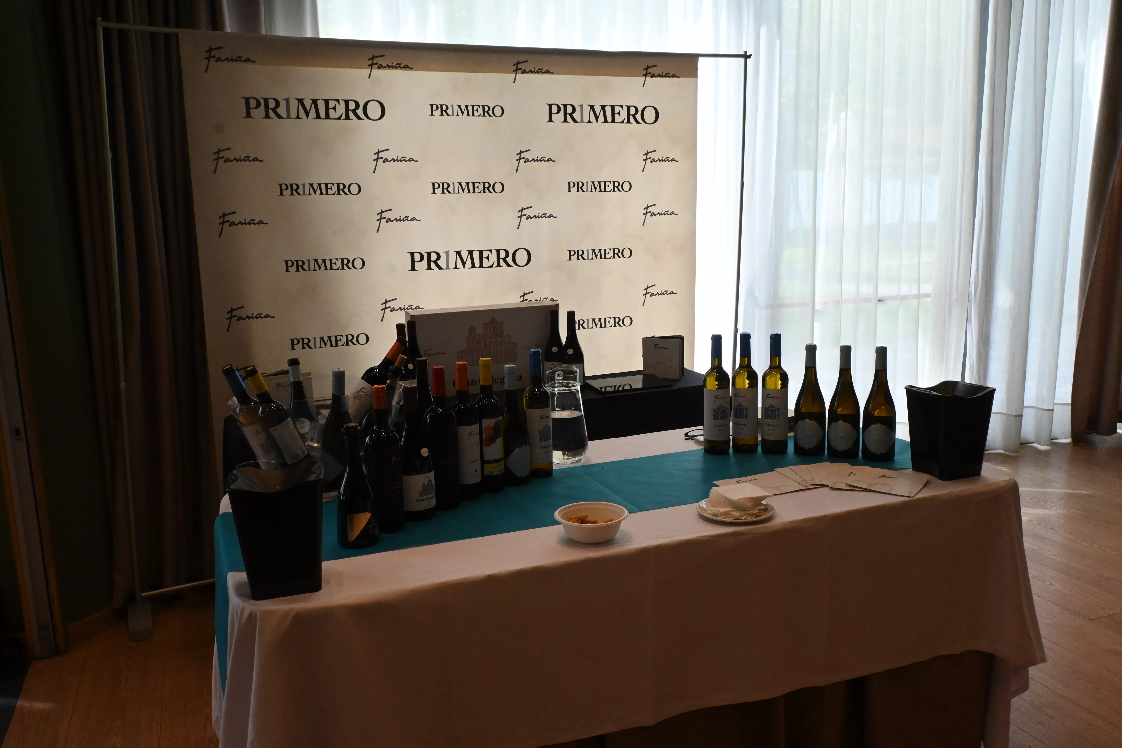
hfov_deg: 61.9
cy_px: 374
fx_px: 935
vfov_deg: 43.6
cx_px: 561
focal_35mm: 30
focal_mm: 20
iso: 3200
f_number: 11
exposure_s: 1/500
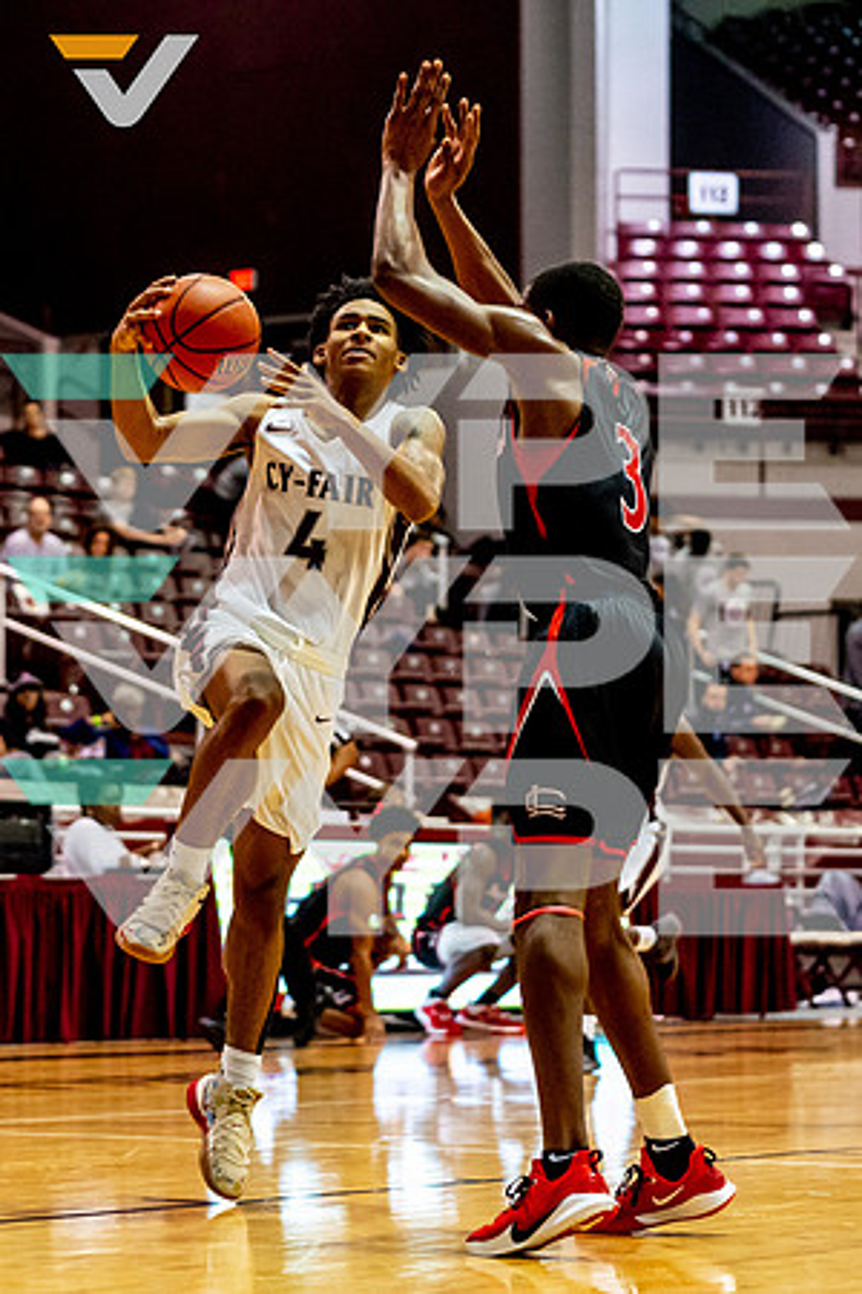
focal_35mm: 120
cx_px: 393
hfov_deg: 11.4
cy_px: 679
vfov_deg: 17.1
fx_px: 4306
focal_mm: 70
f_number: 2.8
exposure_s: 1/1250
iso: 3200
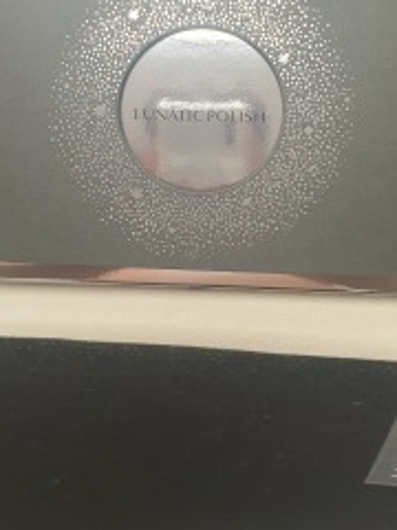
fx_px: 596
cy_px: 170
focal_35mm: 39
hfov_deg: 36.8
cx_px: 205
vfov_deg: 47.0
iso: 320
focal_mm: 4.3
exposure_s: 1/120
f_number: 2.4
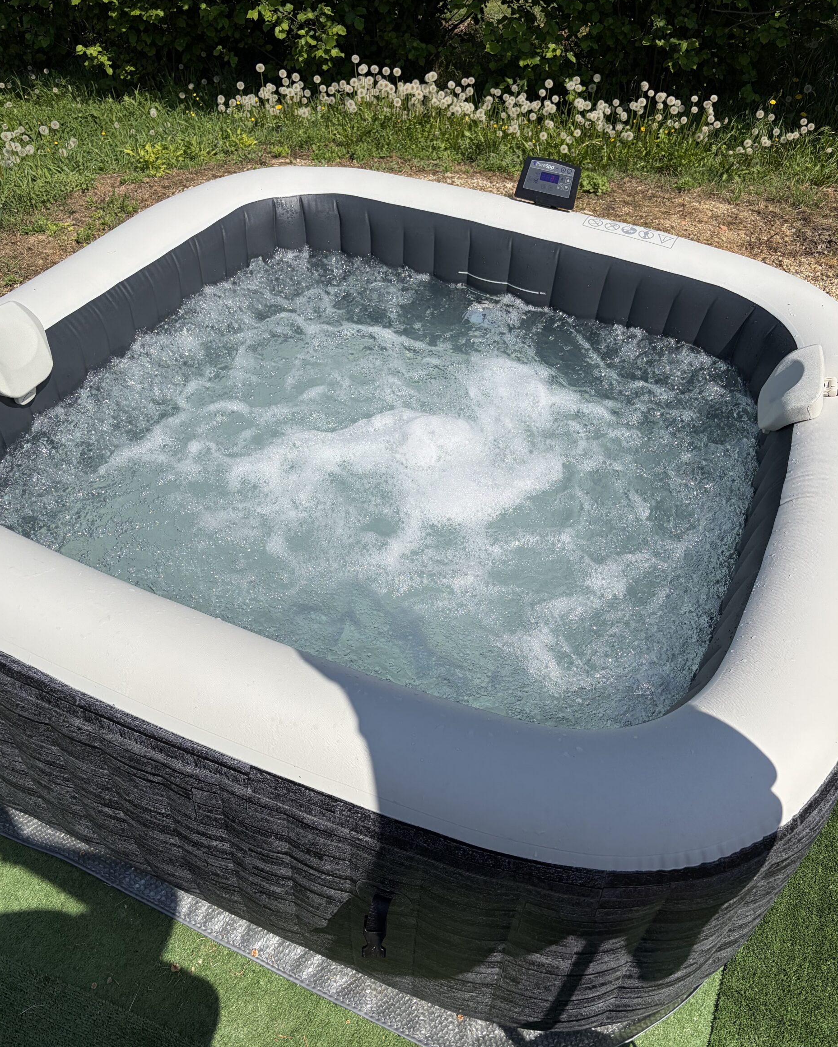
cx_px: 417
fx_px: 868
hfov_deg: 51.5
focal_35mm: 28
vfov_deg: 62.2
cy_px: 558
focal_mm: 5.96
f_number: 1.6
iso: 64
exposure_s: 1/7813
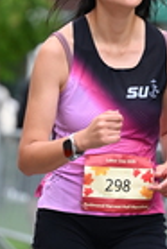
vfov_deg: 4.7
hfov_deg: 3.2
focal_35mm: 435
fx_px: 3019
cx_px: 80
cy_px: 41
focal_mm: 110
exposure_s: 1/2000
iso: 640
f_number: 2.8
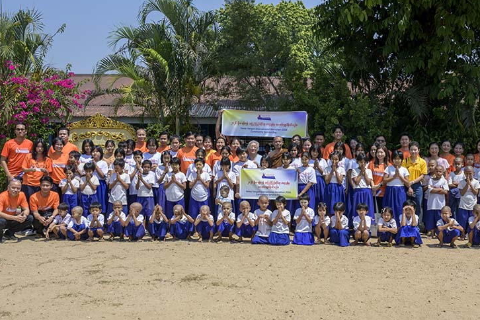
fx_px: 547
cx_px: 282
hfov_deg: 47.2
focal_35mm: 41
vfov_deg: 32.6
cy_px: 152
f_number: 8
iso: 220
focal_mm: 31
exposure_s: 1/500
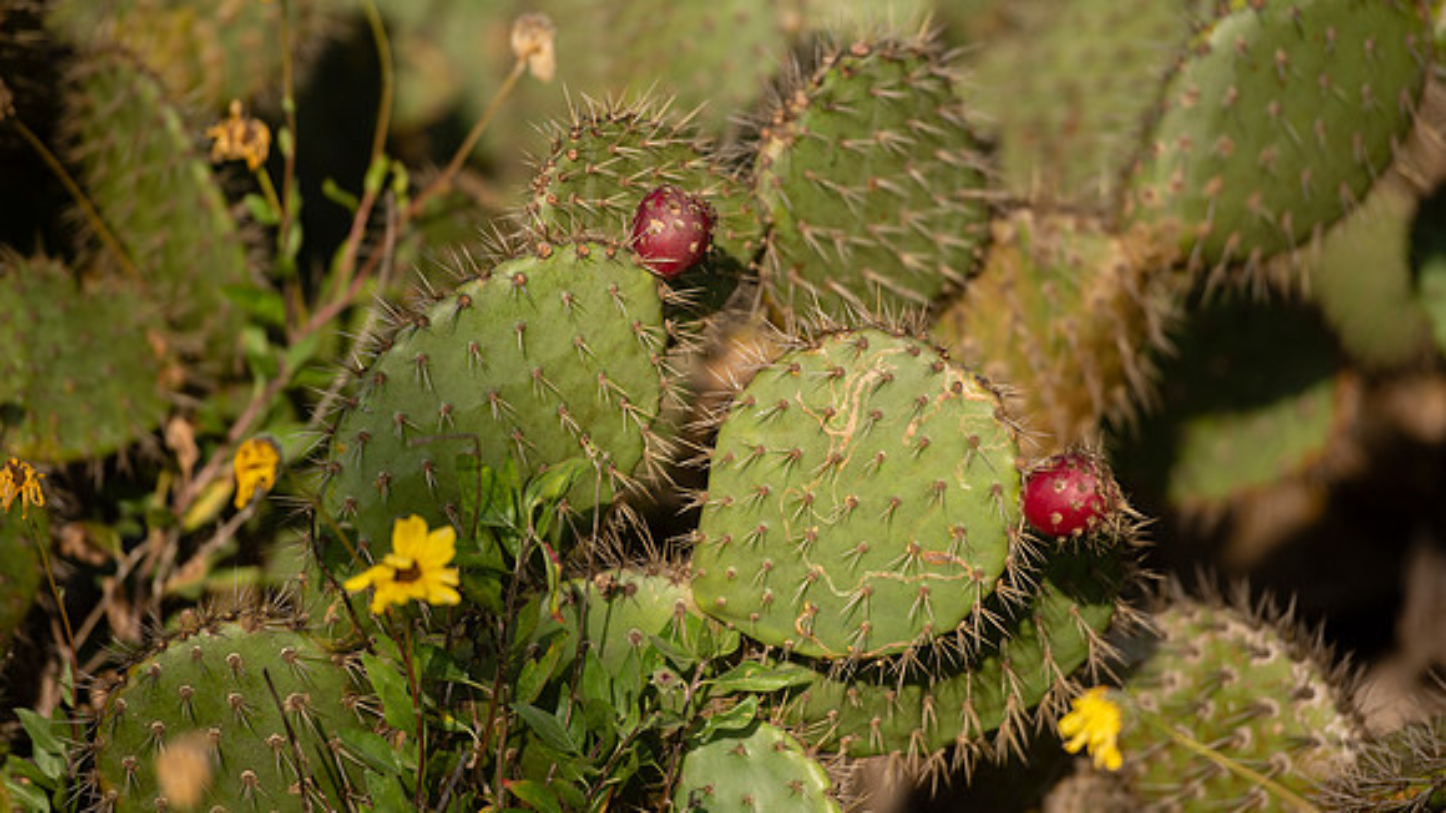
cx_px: 723
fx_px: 8034
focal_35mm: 210
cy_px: 387
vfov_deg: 5.8
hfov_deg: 10.3
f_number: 2.8
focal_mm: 200
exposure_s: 1/1600
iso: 100
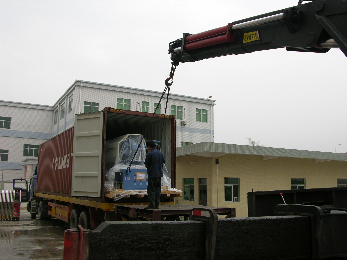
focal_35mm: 35
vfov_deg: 40.7
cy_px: 130
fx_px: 351
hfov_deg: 52.6
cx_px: 174
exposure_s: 1/130
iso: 50
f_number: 5
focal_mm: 8.9
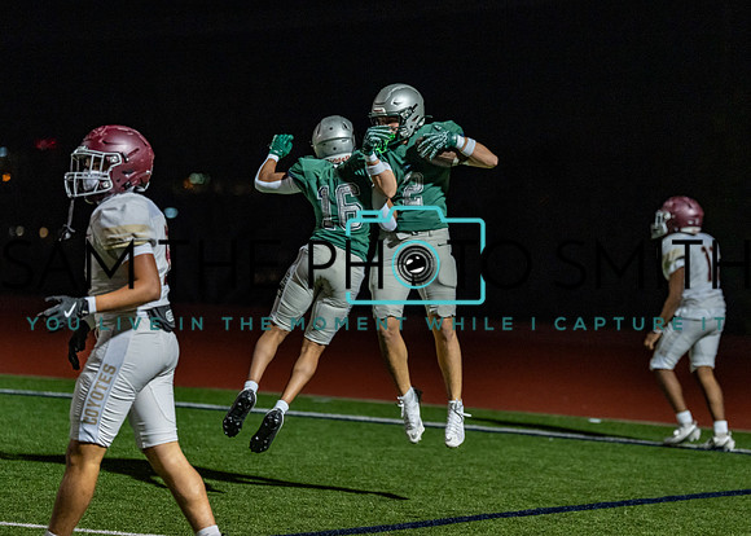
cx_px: 378
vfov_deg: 8.6
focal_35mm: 166
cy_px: 244
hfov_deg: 12.1
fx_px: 3550
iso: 2000
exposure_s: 1/1000
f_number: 2.8
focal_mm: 137
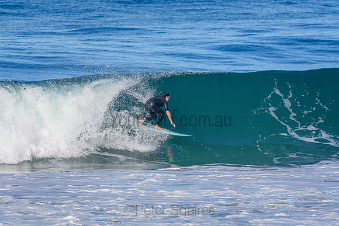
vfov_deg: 1.8
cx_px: 170
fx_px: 7064
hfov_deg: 2.7
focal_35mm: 750
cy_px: 113
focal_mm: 500
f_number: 5.6
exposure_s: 1/2000
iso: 320
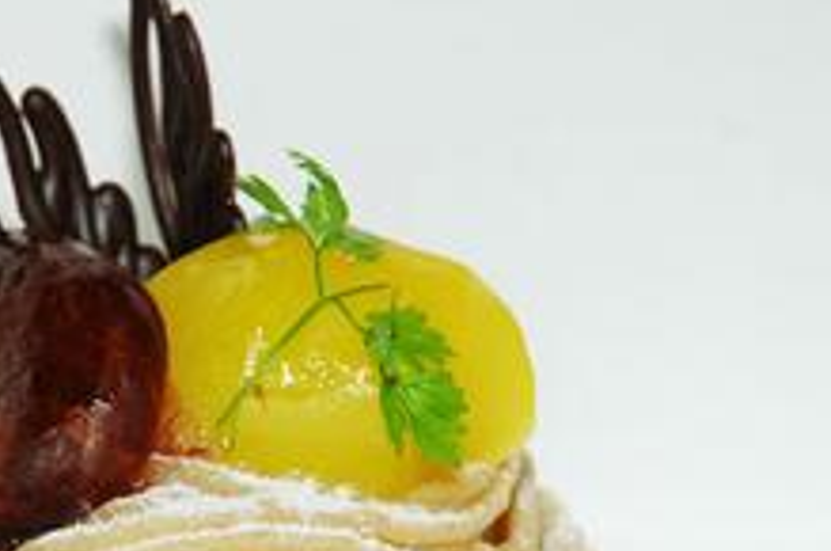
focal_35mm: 216
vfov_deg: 6.3
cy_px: 530
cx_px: 182
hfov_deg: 9.5
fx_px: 4975
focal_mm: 70
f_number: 5.6
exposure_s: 1/125
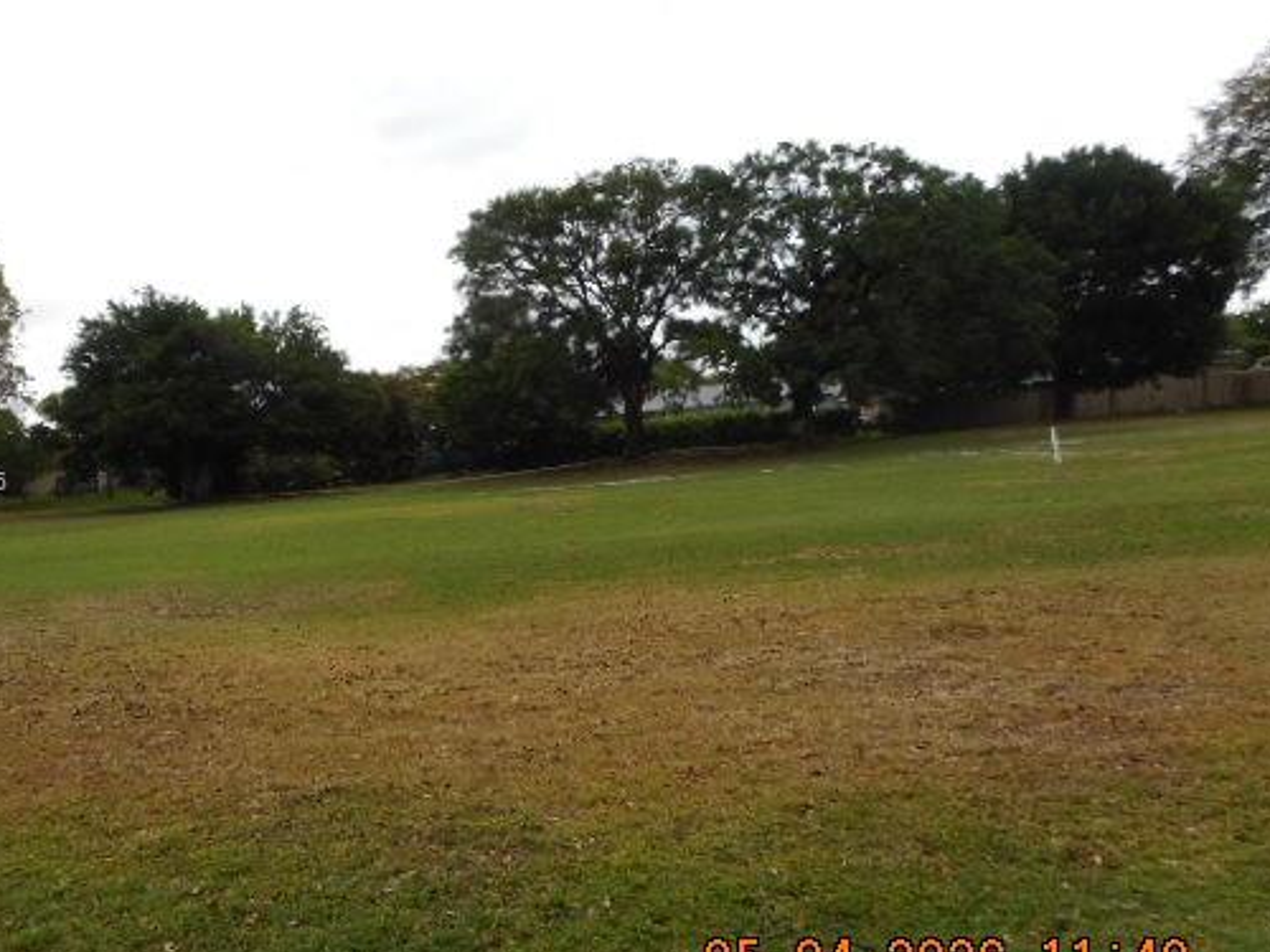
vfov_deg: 44.2
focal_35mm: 32
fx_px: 1174
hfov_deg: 56.1
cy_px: 482
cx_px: 472
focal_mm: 4.5
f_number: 3.7
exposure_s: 1/500
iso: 80
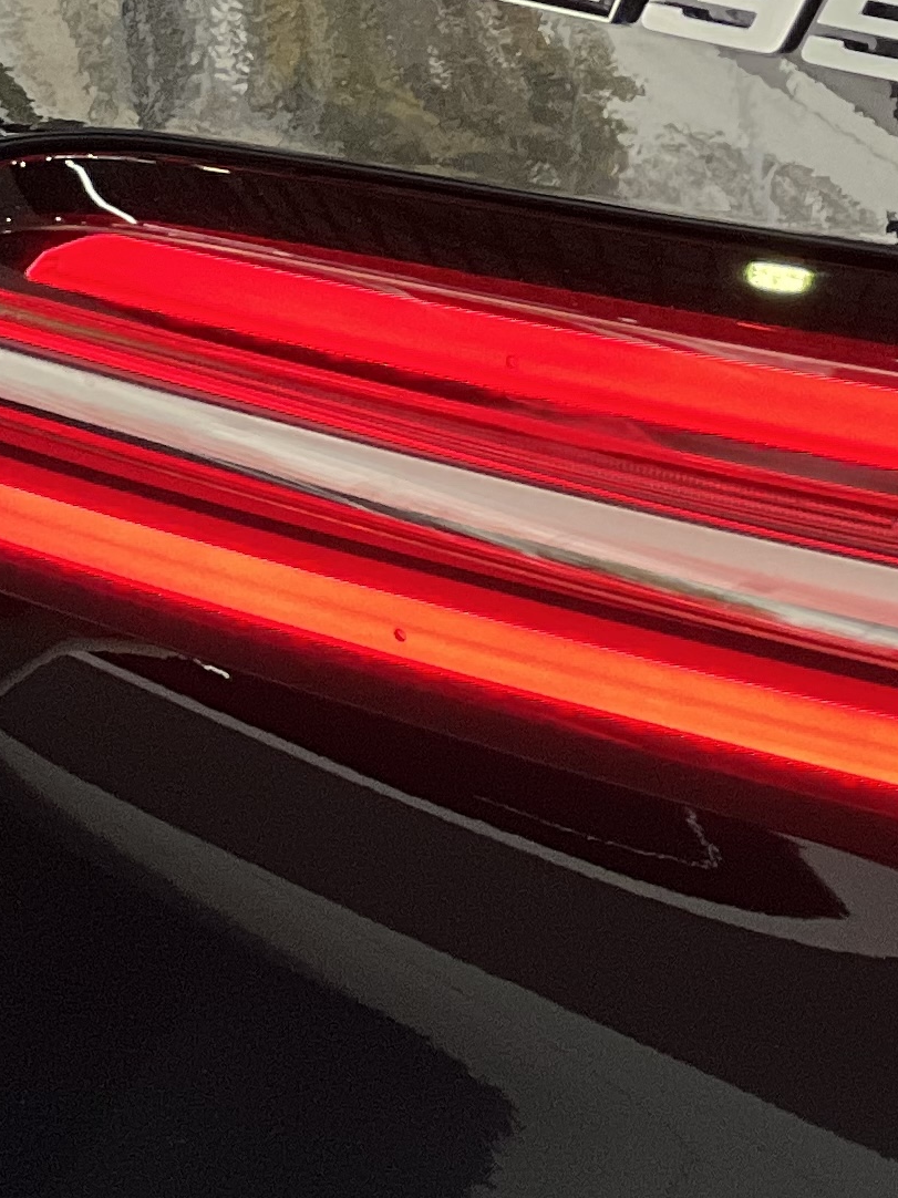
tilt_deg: -19.8
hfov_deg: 5.1
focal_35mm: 287
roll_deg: -0.2
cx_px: 1759
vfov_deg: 6.9
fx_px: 9931
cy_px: 498
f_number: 2.8
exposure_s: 1/50
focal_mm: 9
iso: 125
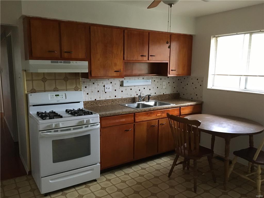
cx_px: 132
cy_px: 99
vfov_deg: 48.2
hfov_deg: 61.7
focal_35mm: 29
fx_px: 221
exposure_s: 1/30
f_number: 2.2
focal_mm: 4.15
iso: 250
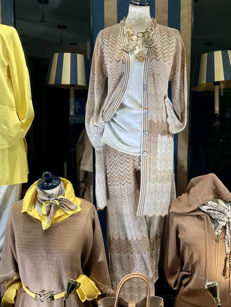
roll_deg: -0.7
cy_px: 171
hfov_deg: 40.6
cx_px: 131
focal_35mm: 35
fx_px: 311
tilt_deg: -7.1
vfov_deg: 52.5
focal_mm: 6.86
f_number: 1.78
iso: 64
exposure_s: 1/100
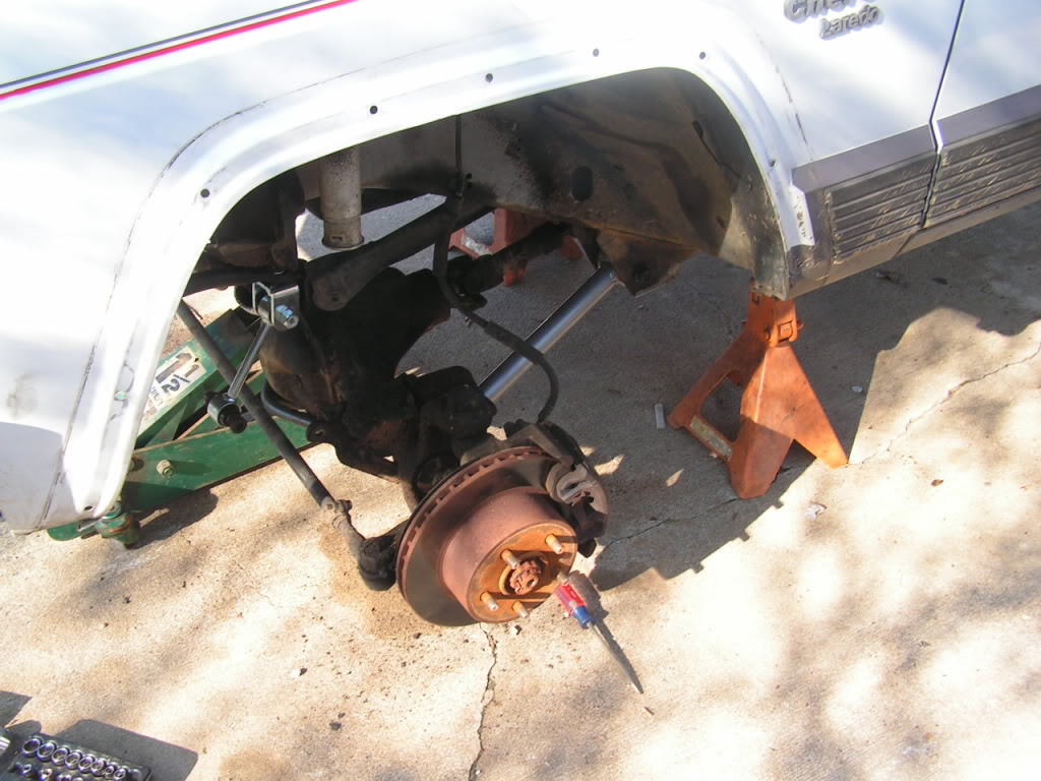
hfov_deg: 49.0
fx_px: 1143
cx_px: 520
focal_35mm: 38
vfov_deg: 37.7
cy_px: 390
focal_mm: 6.3
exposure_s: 1/40
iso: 50
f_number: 4.5
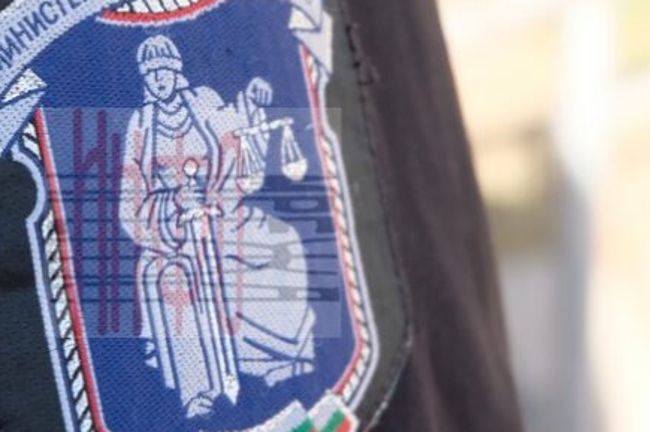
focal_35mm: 104
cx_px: 193
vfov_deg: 13.1
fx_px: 1876
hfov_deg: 19.6
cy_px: 223
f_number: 5.6
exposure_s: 1/170
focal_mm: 43.4
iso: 400
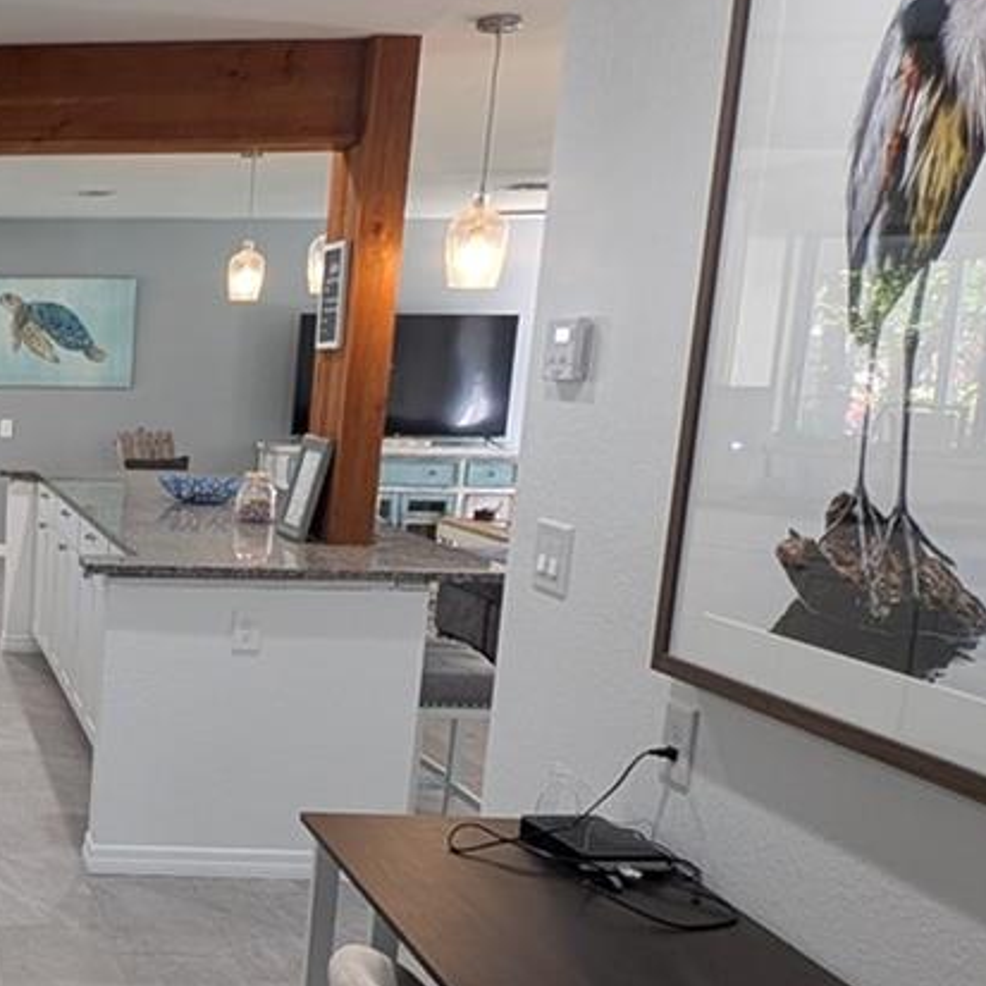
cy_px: 630
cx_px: -215
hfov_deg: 33.0
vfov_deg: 40.6
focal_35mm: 41
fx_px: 1321
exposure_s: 1/24
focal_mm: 2.23
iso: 38
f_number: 1.95
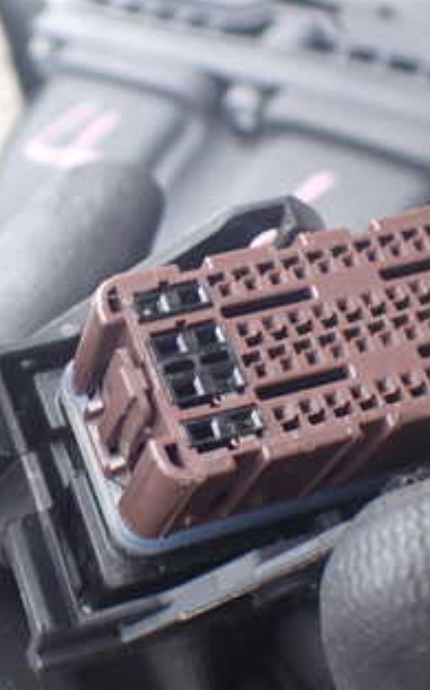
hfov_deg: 20.6
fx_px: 1146
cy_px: 392
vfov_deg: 33.5
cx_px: 7
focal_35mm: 61
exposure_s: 1/125
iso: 100
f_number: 2.3
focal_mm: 5.4
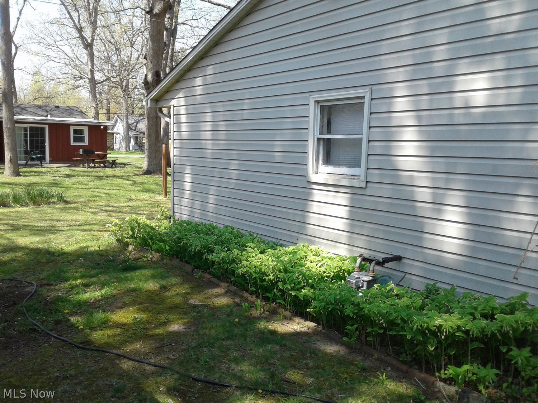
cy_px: 202
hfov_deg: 55.4
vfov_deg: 42.9
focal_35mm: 33
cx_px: 269
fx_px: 513
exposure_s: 1/421
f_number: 2.2
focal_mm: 3.3
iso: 50
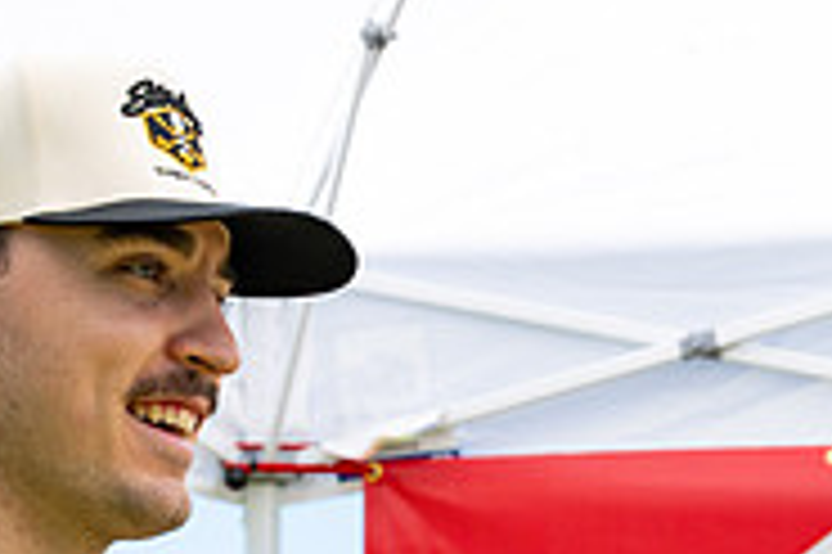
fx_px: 5172
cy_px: 876
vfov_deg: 6.0
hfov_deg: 9.1
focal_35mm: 224
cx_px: 881
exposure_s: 1/1250
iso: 250
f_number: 5
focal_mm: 64
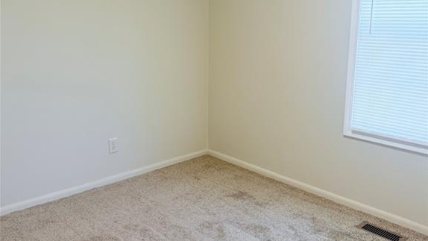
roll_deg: -1.1
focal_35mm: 35
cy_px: 90
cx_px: 214
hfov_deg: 56.6
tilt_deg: -8.8
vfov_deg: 33.6
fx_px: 397
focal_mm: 6.76
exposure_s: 1/60
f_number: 1.78
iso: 100
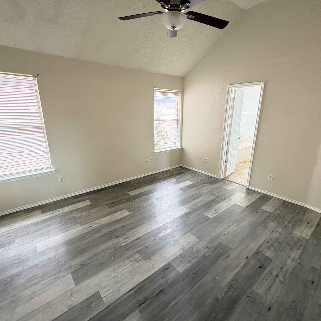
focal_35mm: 17
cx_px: 166
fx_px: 178
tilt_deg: -16.3
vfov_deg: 84.0
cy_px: 160
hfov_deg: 83.9
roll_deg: -0.4
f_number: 2.2
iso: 400
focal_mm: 2.22
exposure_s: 1/60
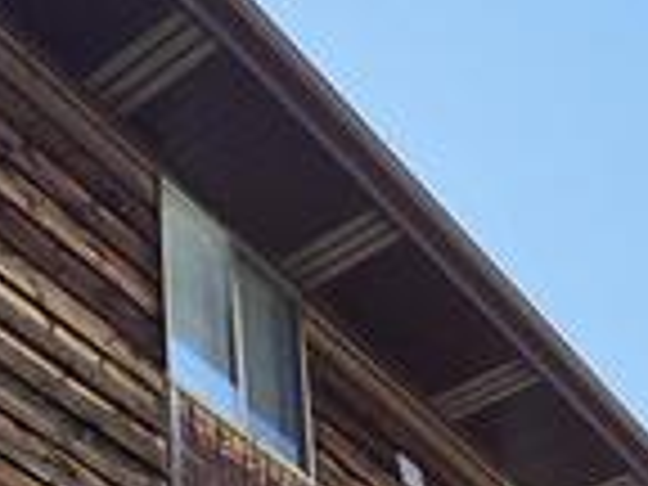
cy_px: 1022
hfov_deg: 25.8
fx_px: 1348
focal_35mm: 72
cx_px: 14
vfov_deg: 15.5
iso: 100
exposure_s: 1/2378
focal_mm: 2.2
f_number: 2.2
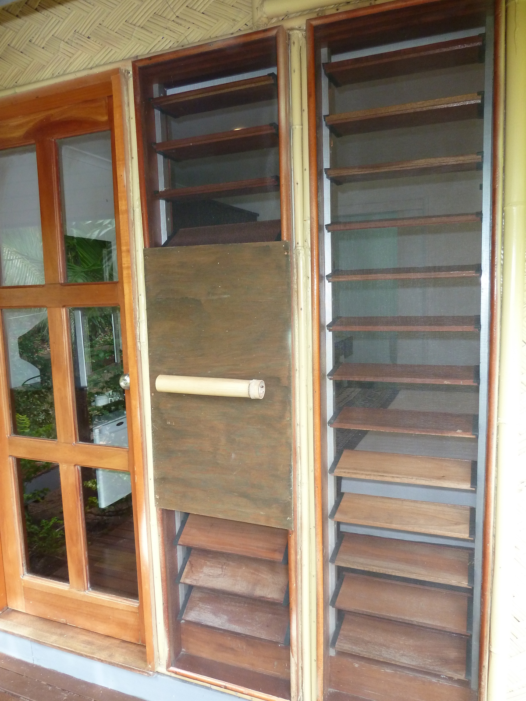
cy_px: 350
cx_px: 263
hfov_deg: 54.9
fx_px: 507
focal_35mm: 25
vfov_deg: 69.4
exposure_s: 1/30
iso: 200
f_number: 3.3
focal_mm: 4.1
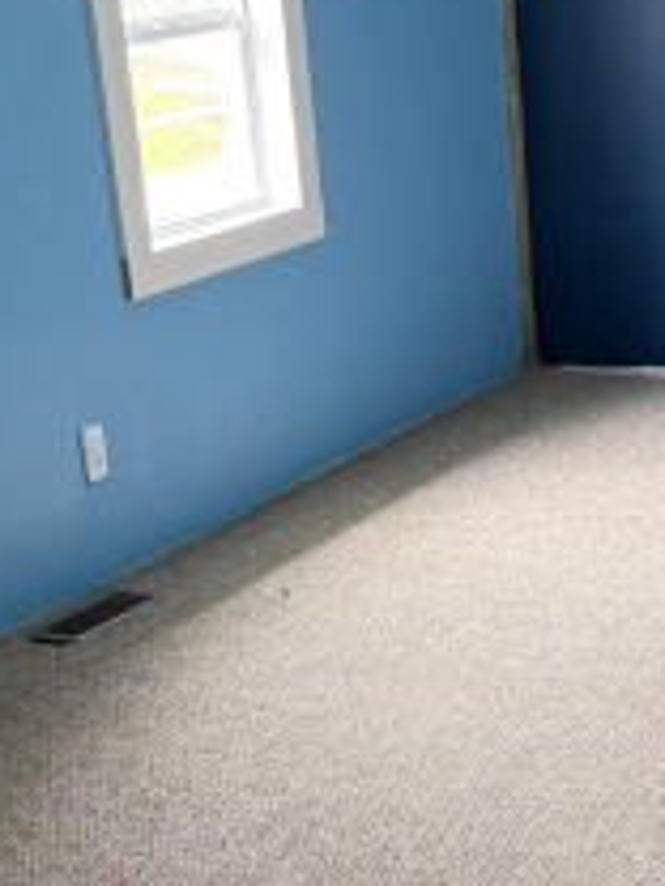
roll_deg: +3.9
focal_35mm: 77
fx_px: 1972
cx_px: 469
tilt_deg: -18.9
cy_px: 539
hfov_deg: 19.1
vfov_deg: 25.3
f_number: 1.78
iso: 250
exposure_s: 1/60
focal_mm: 6.76
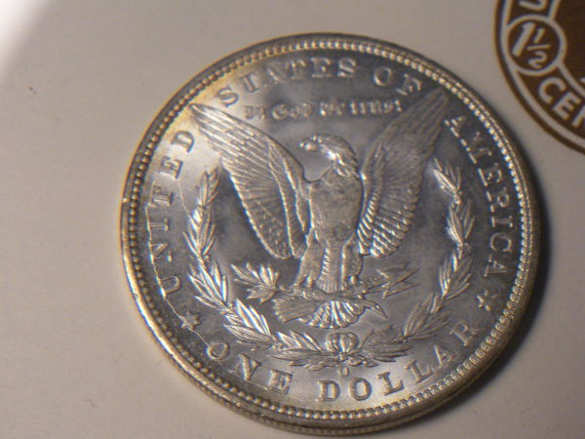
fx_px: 1082
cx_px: 292
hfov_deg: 30.3
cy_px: 220
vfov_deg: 22.9
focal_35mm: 64
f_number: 4.6
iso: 364
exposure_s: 1/129
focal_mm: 11.2
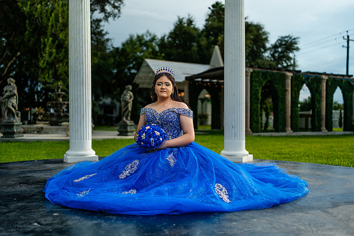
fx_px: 359
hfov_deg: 52.5
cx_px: 184
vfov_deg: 36.4
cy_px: 121
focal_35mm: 36
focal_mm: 35
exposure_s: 1/250
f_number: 1.4
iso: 100
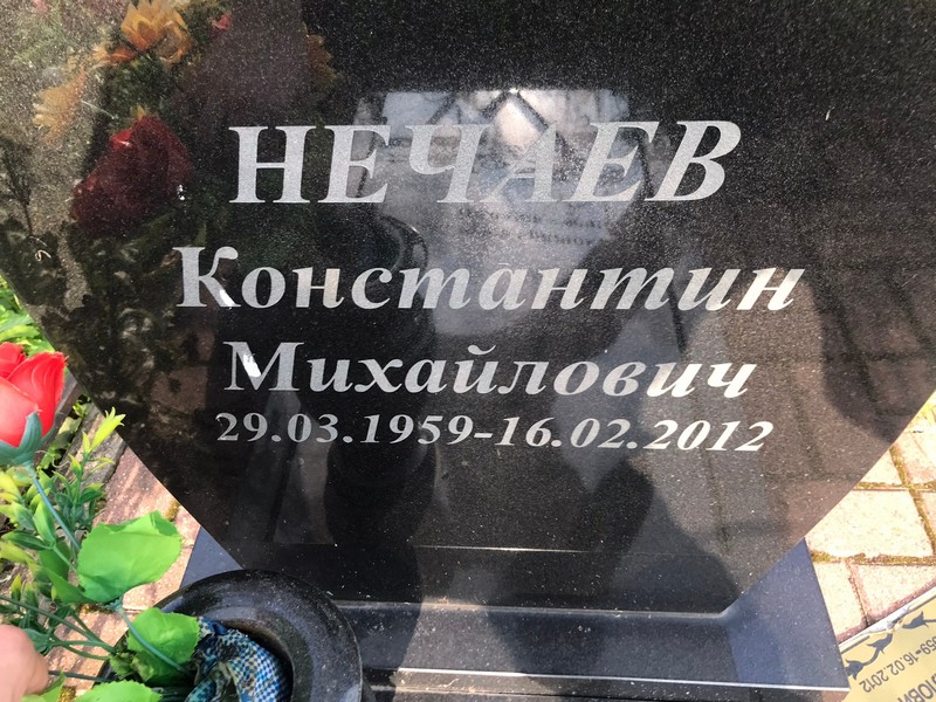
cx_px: 468
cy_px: 351
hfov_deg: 63.4
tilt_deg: -42.4
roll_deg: +4.7
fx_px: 757
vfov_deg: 49.7
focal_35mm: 28
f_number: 1.8
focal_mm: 3.99
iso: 20
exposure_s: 1/172
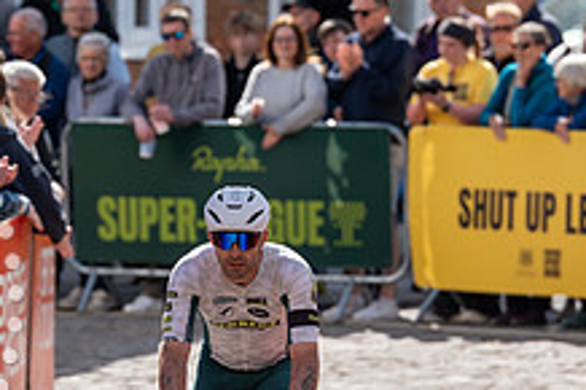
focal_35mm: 532
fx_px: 8653
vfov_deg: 2.6
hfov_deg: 3.9
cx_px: 188
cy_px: 160
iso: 160
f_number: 4
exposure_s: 1/1000
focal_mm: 200
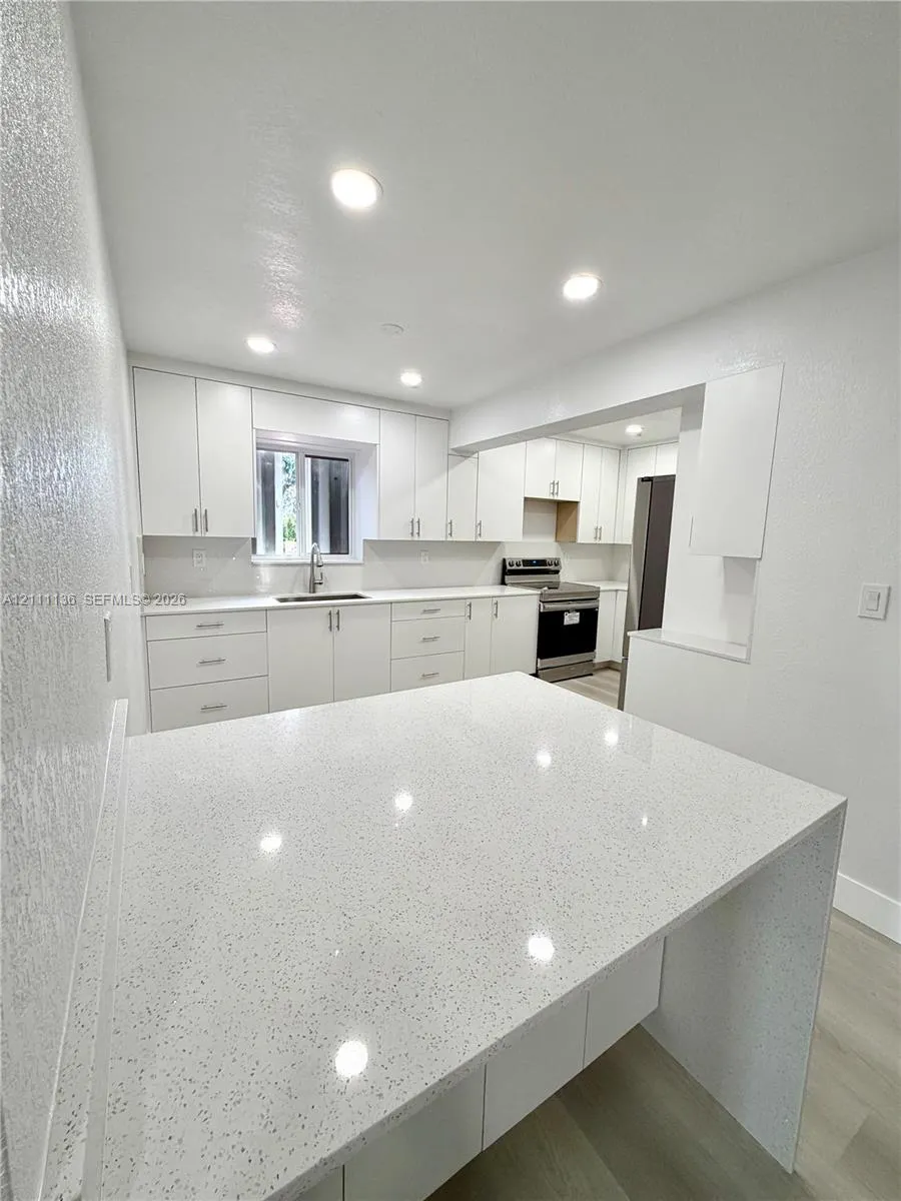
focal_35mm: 14
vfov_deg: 102.1
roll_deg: -1.6
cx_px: 450
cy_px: 600
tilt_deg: -7.2
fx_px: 486
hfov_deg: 85.7
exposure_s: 1/120
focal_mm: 2.22
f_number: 2.2
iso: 100
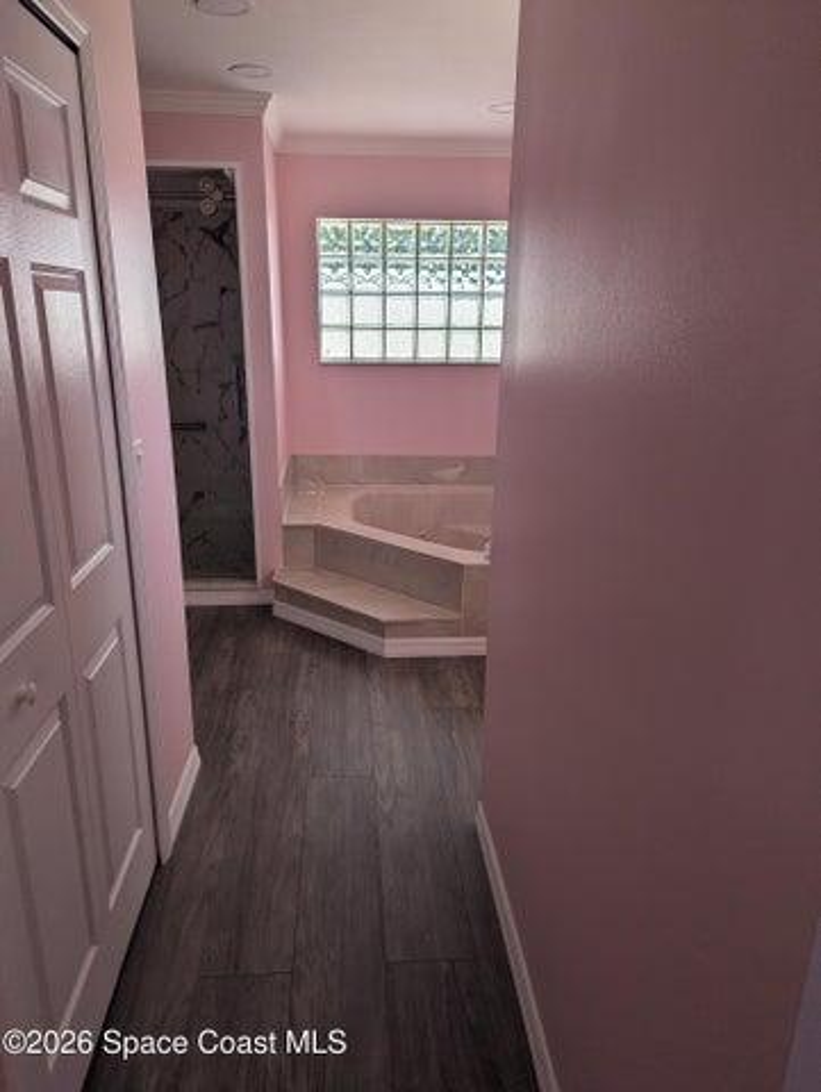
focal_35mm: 24
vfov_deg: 71.5
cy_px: 546
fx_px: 758
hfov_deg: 56.9
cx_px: 410
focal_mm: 6.81
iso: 45
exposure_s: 1/388
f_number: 1.85
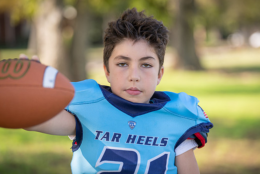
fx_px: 875
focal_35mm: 121
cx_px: 135
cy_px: 87
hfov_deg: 16.9
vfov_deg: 11.4
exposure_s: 1/400
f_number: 2.8
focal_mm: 109
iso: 100
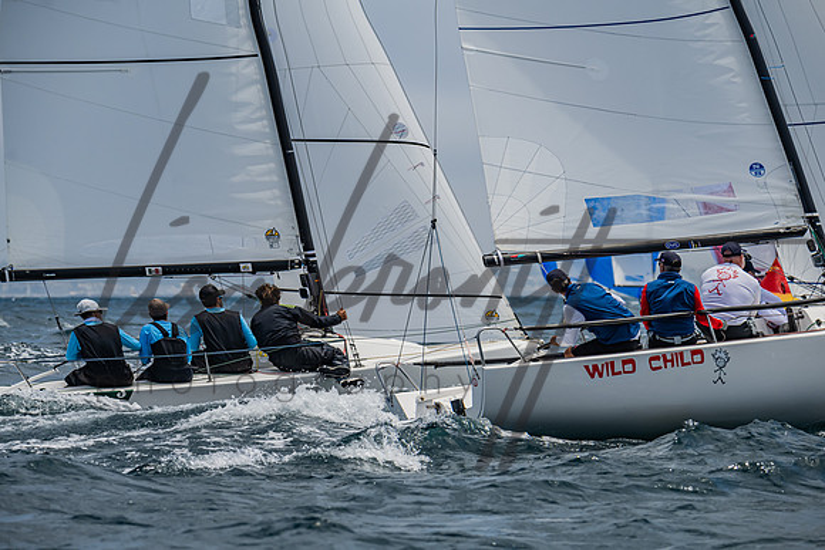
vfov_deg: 6.7
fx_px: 4717
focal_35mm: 206
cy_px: 275
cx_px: 425
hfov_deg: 10.0
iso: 400
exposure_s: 1/2500
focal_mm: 195
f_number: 6.3
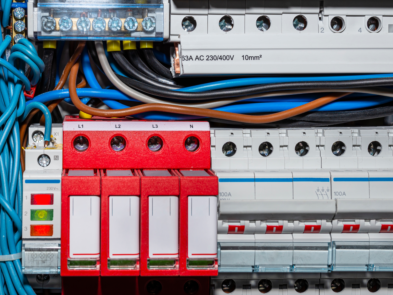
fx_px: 681
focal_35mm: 60
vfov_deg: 24.1
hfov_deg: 31.8
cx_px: 113
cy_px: 69
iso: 100
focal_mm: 35
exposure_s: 1/60
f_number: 8
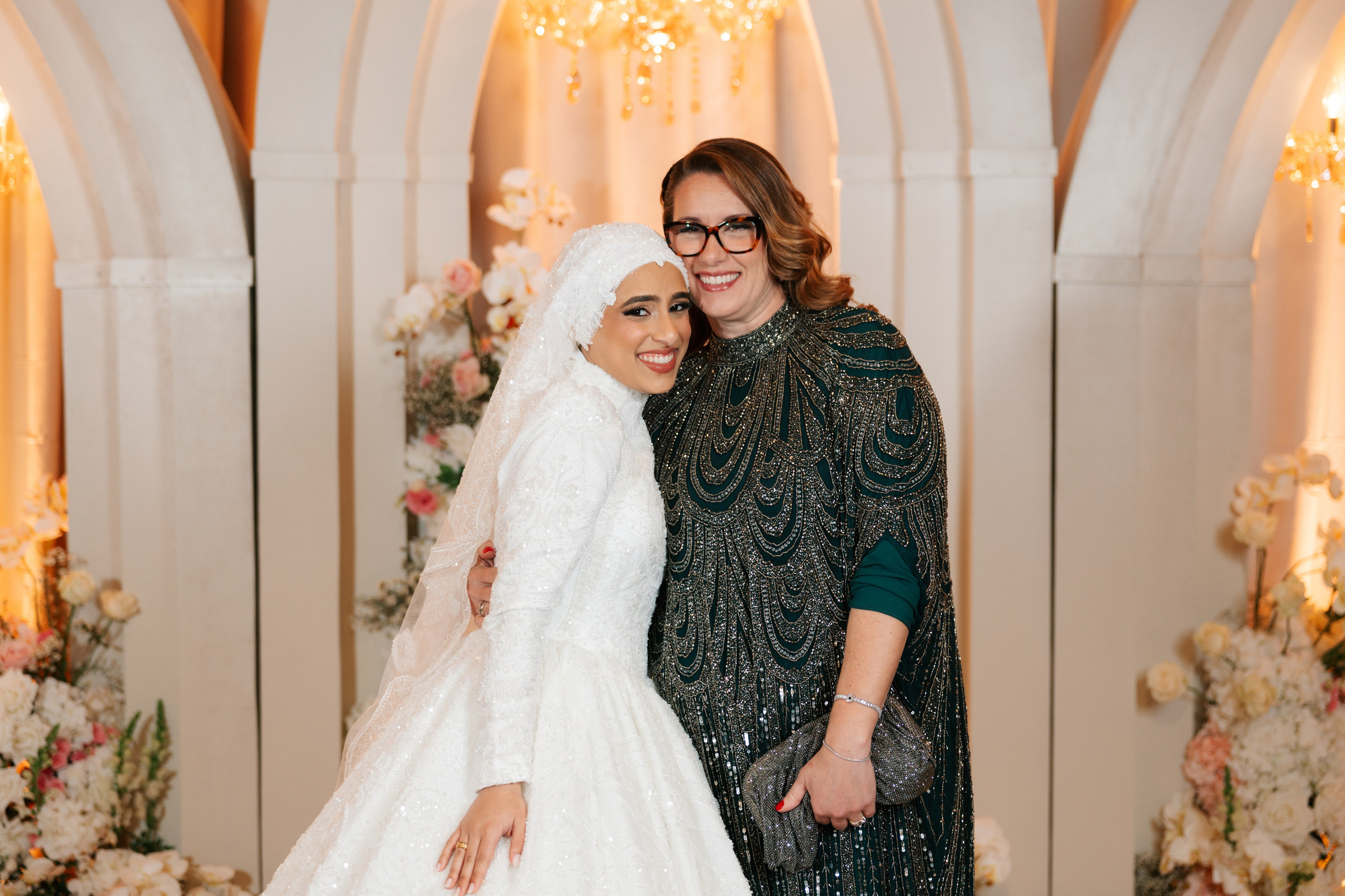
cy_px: 429
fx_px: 3220
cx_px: 672
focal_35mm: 86
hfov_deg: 23.6
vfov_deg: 15.8
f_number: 2.8
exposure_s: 1/200
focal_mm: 82
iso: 320
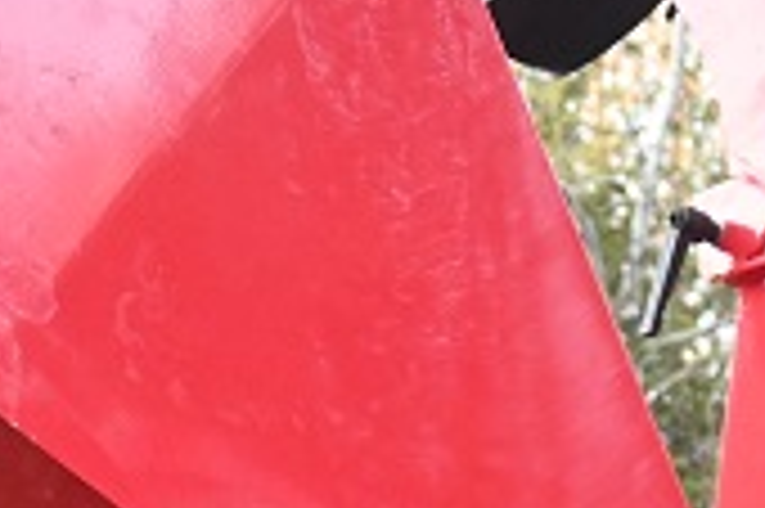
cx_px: 277
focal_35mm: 126
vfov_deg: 10.1
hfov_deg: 16.3
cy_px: 1016
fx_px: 2675
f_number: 3.5
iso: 2200
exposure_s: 1/125
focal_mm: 16
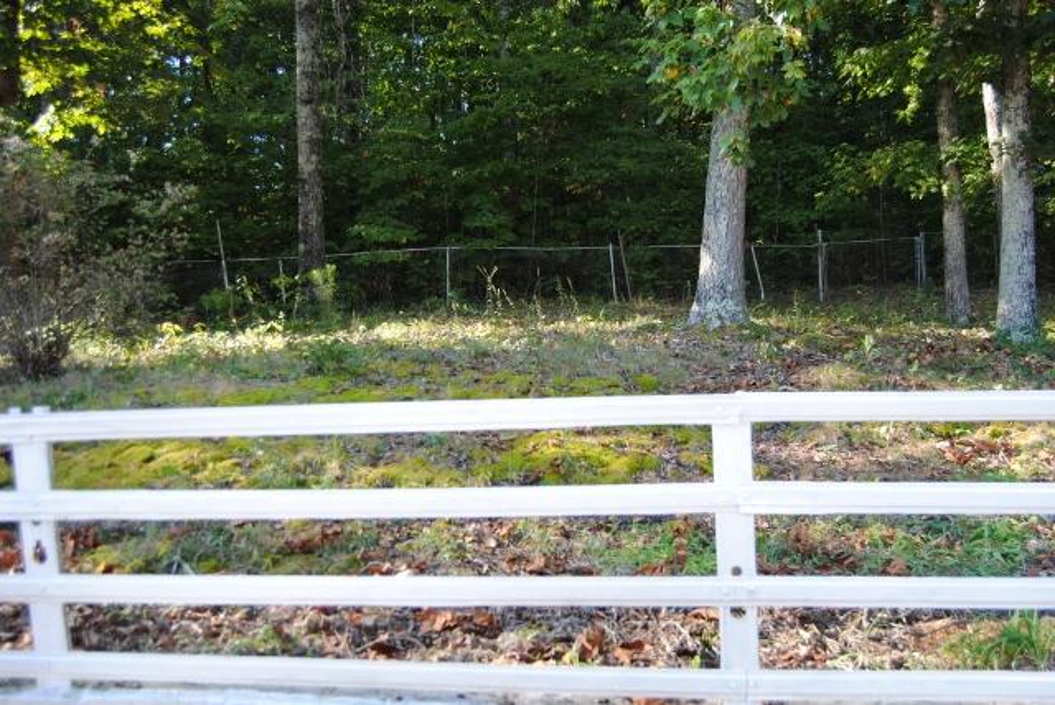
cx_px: 528
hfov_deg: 55.1
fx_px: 1012
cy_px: 352
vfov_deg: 38.4
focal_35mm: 34
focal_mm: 23
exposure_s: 1/125
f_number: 3.8
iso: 160
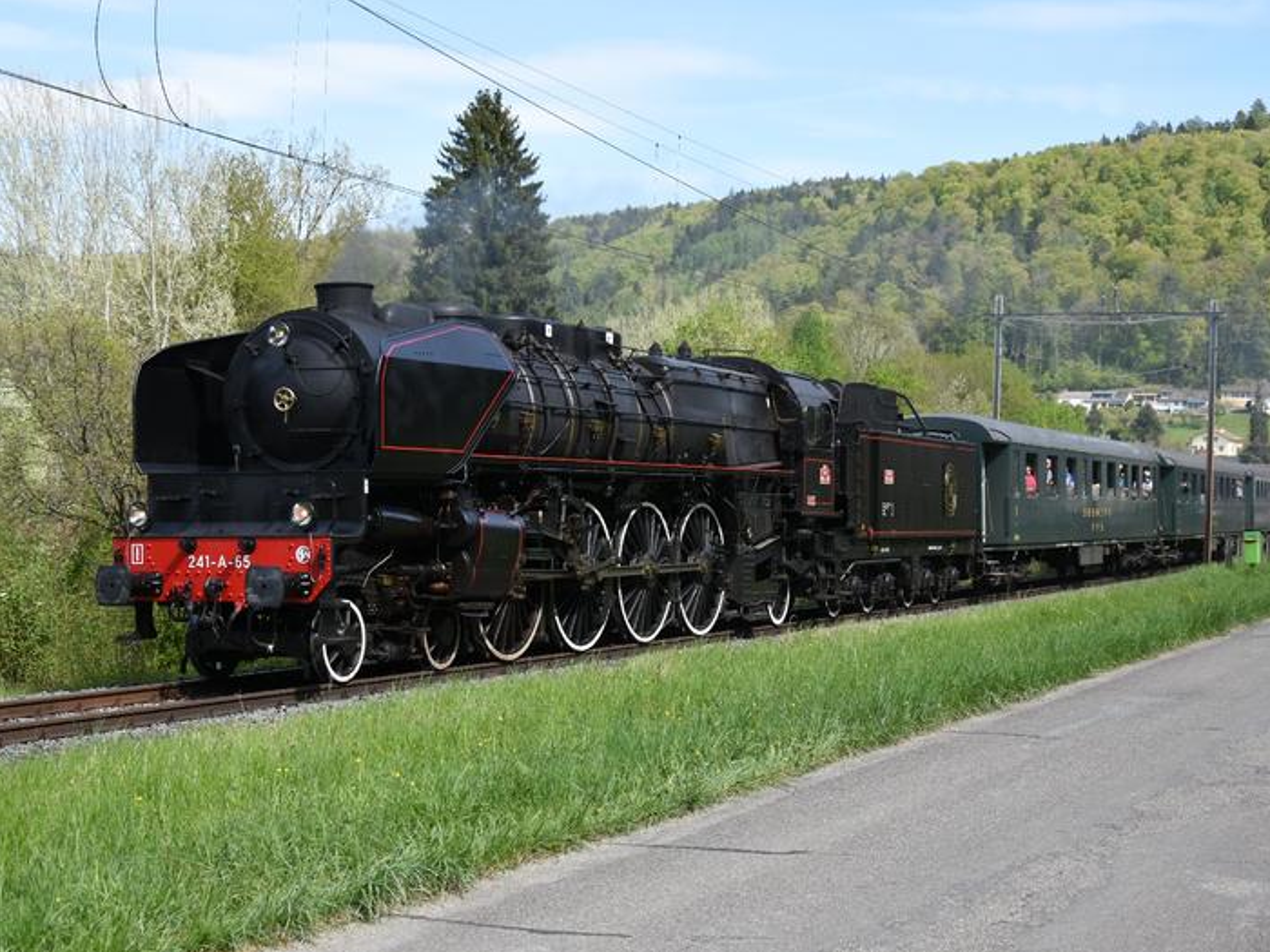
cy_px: 476
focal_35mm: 56
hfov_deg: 34.3
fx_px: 2055
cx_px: 664
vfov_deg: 26.1
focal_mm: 34
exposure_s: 1/1250
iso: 400
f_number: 5
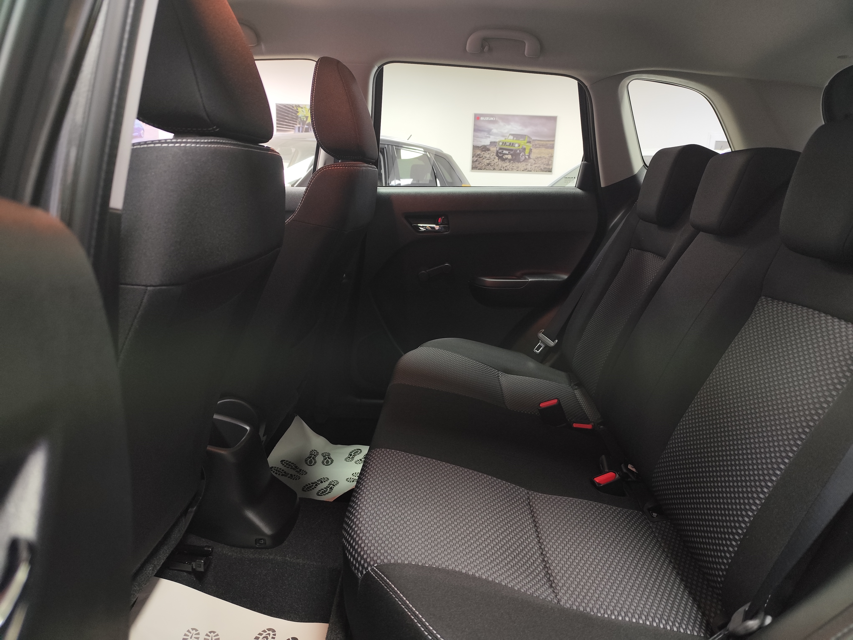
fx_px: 567
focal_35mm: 23
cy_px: 320
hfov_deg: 73.9
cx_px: 426
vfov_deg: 58.9
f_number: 1.65
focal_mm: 6.19
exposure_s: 1/25
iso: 500
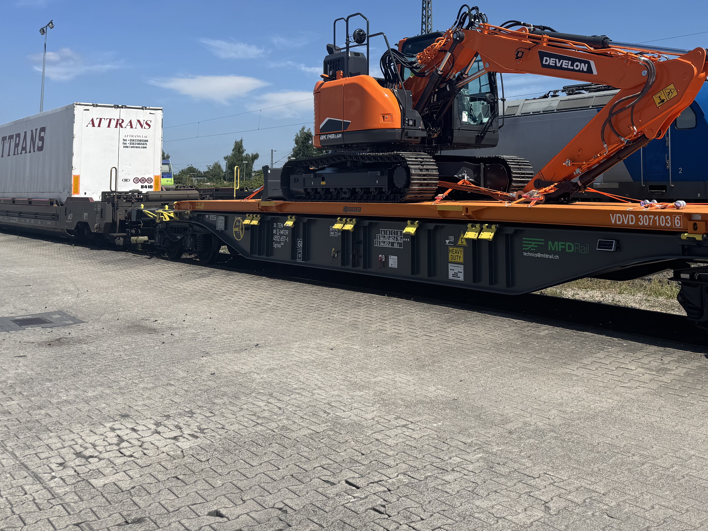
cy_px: 127
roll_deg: +0.4
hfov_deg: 49.2
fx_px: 757
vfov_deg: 37.6
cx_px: 475
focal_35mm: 37
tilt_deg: +5.0
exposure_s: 1/4950
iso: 80
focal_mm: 6.76
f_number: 1.78
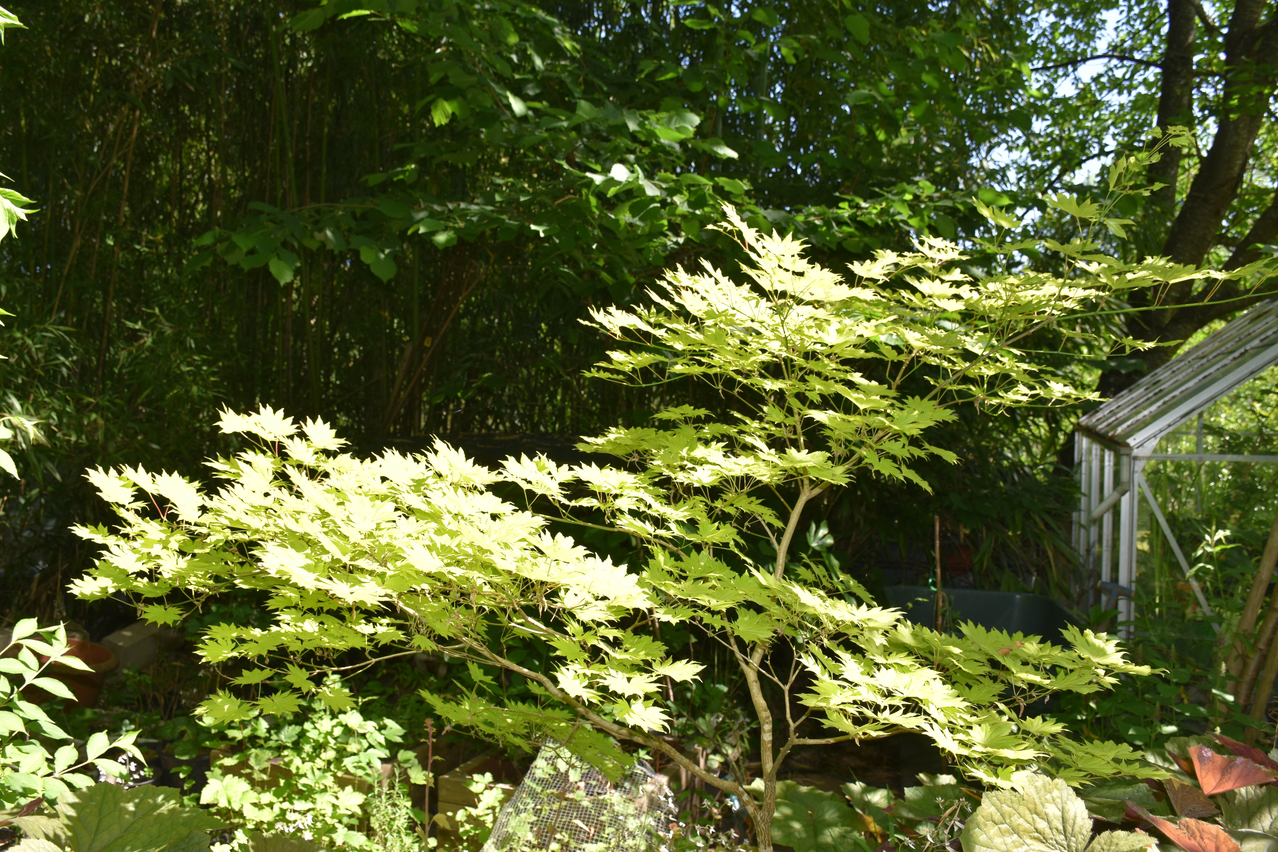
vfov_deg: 42.3
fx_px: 1100
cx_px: 647
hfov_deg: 60.3
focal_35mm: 31
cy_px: 427
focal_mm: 20
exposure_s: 1/160
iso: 100
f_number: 6.3
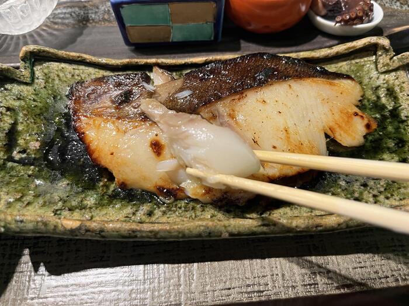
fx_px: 307
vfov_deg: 53.1
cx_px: 204
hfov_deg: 67.3
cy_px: 153
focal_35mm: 26
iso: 125
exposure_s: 1/65
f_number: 1.6
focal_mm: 5.1
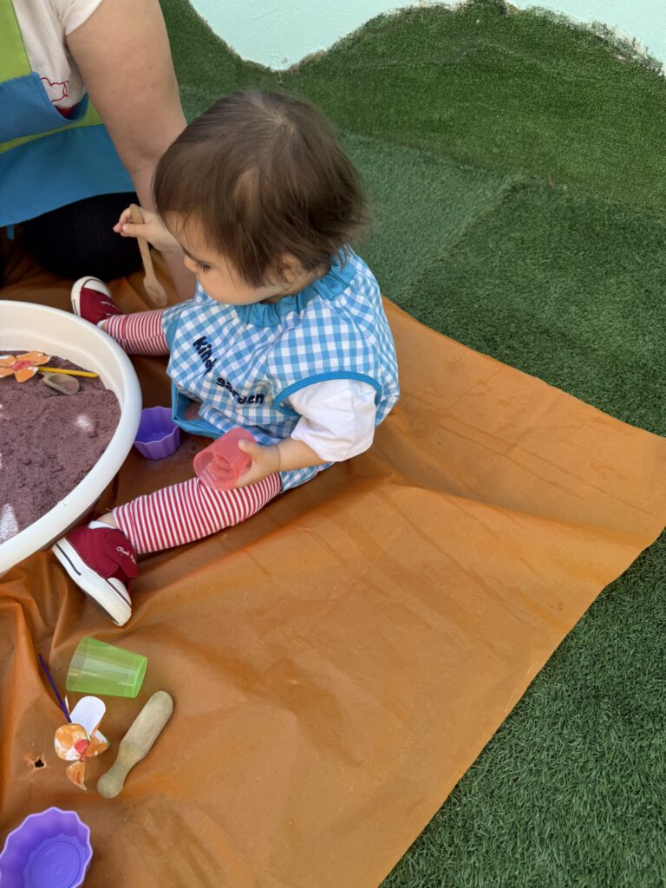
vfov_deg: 71.6
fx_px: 616
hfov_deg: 56.8
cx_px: 333
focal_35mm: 24
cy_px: 444
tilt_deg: -45.2
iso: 80
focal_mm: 6.76
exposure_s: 1/377
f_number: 1.78
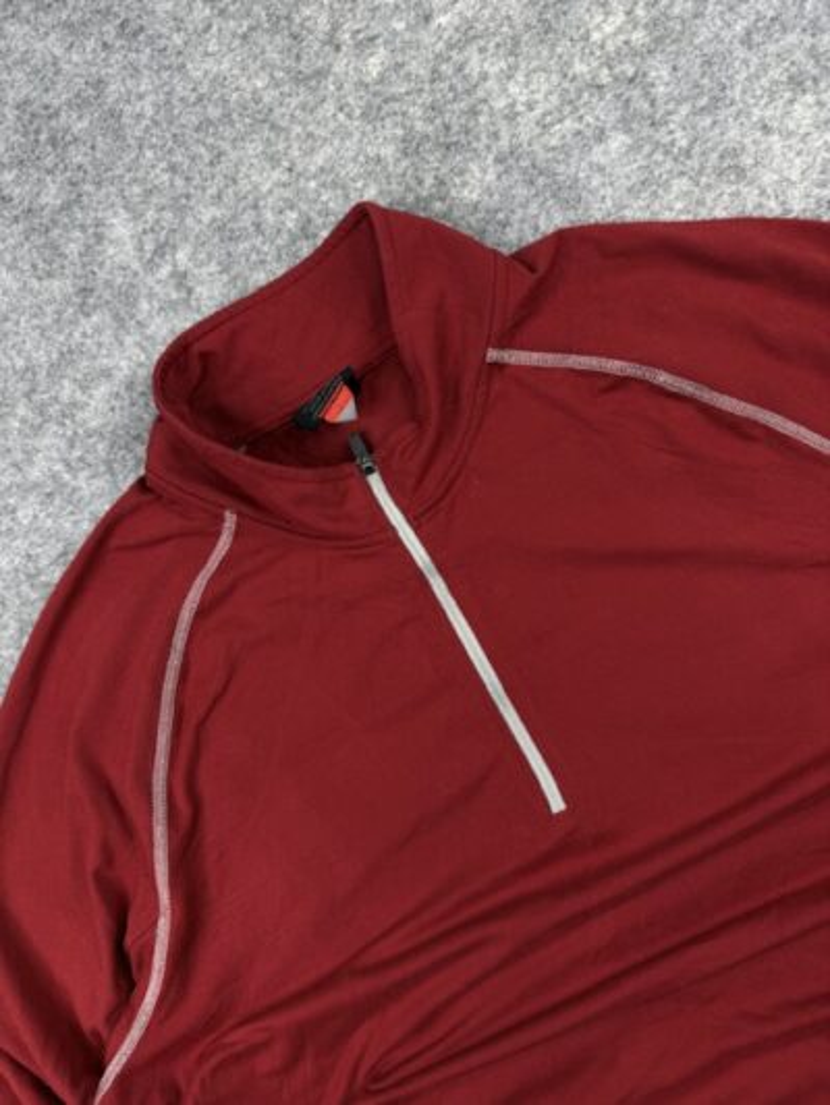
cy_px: 552
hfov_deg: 56.8
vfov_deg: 71.6
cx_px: 415
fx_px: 767
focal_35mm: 24
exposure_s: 1/100
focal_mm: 6.76
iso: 100
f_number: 1.78
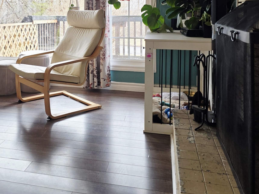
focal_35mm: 41
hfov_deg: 44.2
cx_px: 63
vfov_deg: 33.7
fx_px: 307
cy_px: 29
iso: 80
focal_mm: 6.3
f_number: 1.7
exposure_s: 1/120
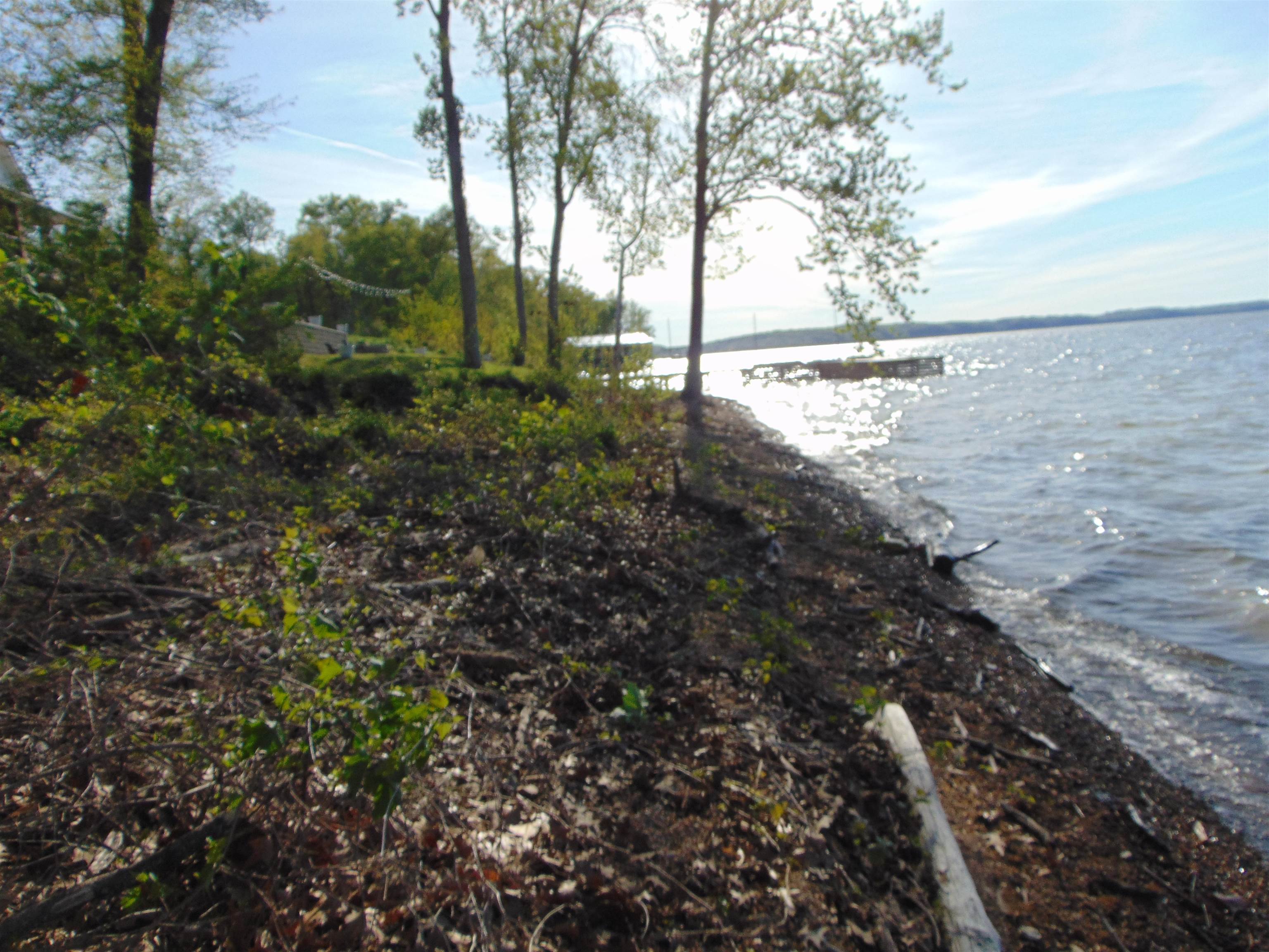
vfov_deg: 54.9
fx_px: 916
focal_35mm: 25
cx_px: 634
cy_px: 476
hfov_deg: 69.4
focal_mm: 4.5
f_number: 7.7
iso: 80
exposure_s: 1/250
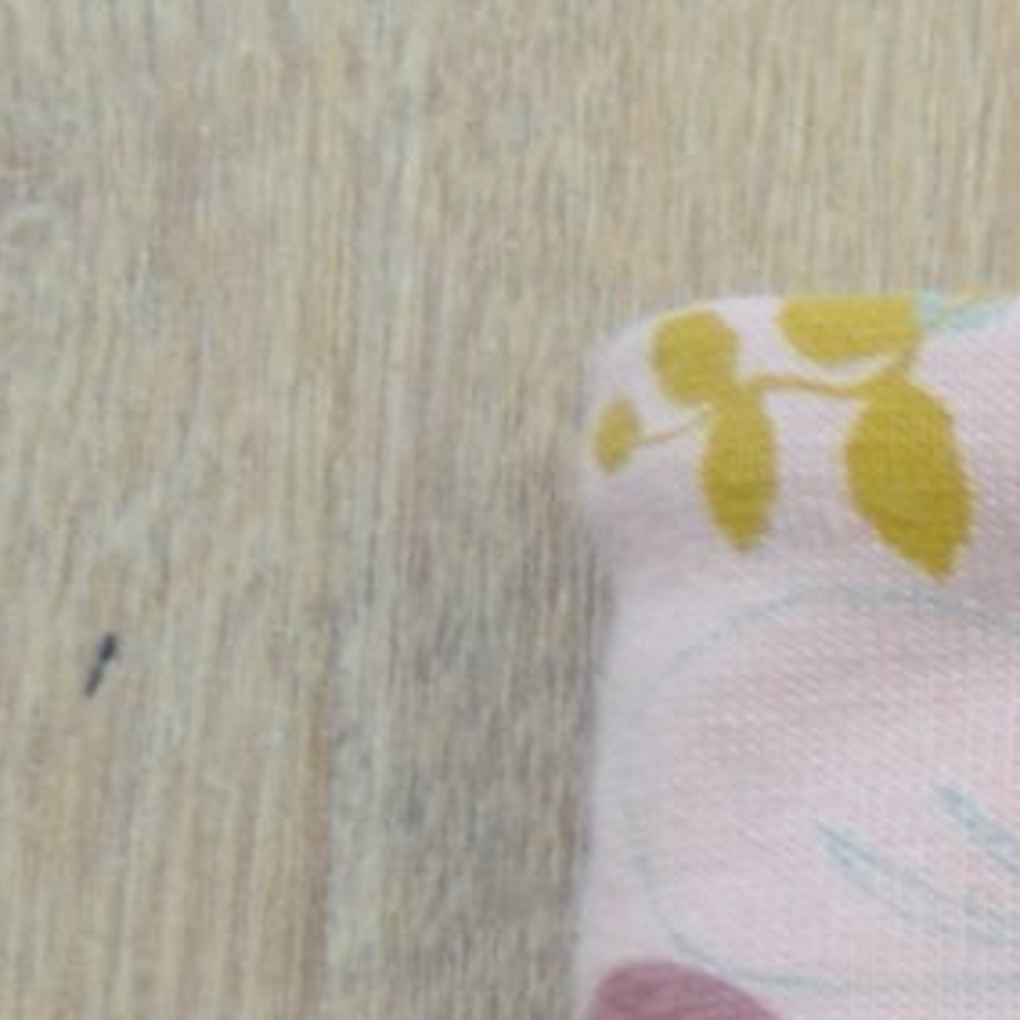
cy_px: 1654
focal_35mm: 207
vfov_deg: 8.2
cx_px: 3788
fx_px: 6901
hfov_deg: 6.9
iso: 220
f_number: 4
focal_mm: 18
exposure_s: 1/60
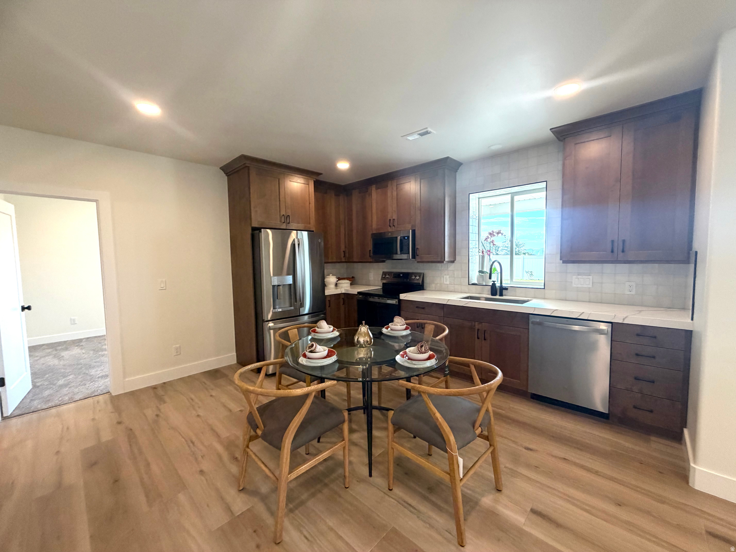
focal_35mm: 14
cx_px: 368
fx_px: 298
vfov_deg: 85.7
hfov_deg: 102.1
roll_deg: +1.1
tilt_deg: -3.7
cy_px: 276
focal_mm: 2.22
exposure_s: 1/120
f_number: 2.2
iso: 320
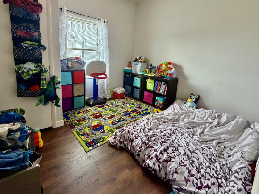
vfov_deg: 74.1
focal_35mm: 17
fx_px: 127
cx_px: 116
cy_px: 80
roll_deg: -2.2
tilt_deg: -10.1
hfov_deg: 90.7
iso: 400
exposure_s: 1/60
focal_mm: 2.22
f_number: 2.2
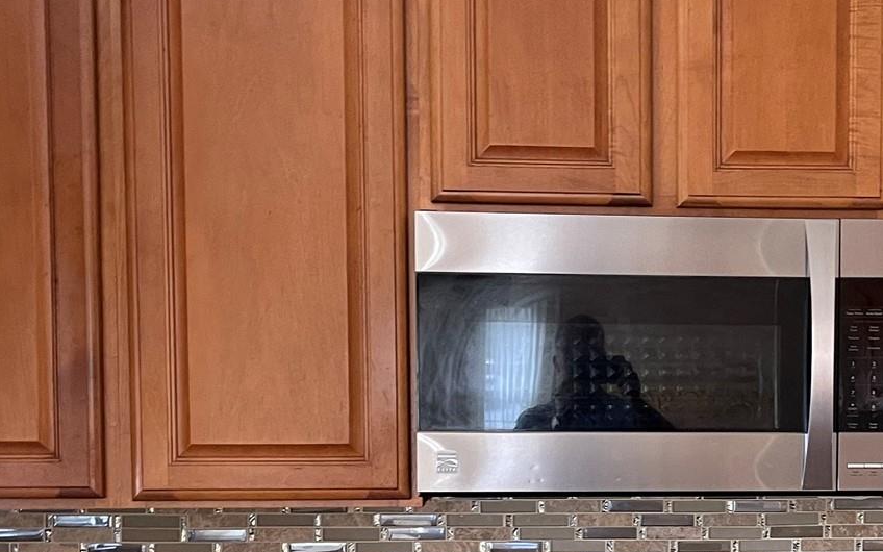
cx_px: 730
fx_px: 1540
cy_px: 493
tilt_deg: -3.9
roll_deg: -0.1
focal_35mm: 64
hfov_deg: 31.0
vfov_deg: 19.9
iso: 160
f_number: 1.6
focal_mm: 5.1
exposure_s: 1/60
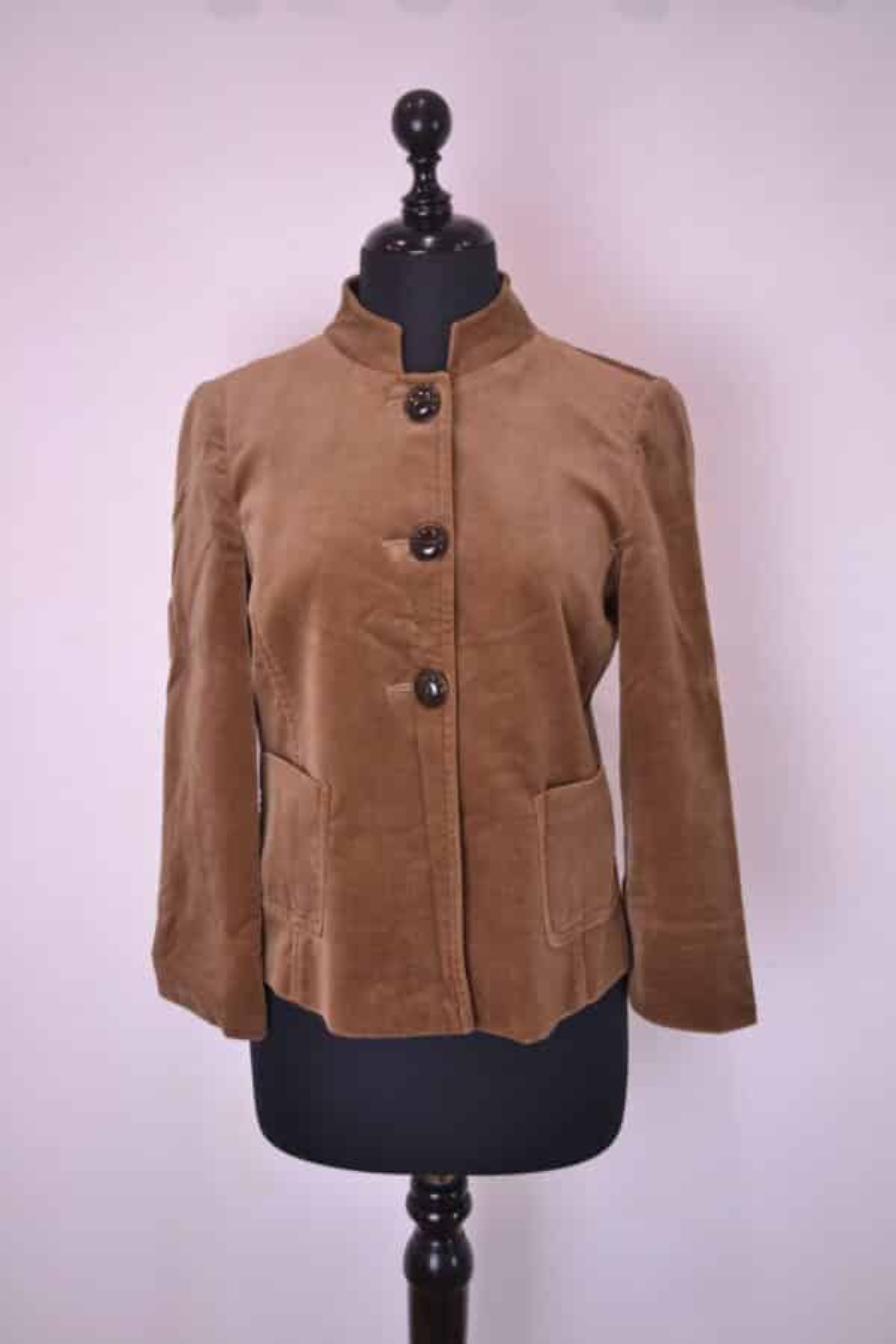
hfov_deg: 40.0
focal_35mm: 33
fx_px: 1232
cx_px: 448
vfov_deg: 57.2
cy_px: 672
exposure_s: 1/25
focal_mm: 22
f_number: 3.8
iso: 200
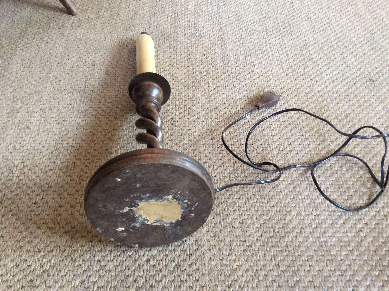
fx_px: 381
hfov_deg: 54.0
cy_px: 152
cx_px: 198
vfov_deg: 41.7
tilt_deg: -48.2
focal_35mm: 34
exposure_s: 1/25
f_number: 2.4
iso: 200
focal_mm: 3.3
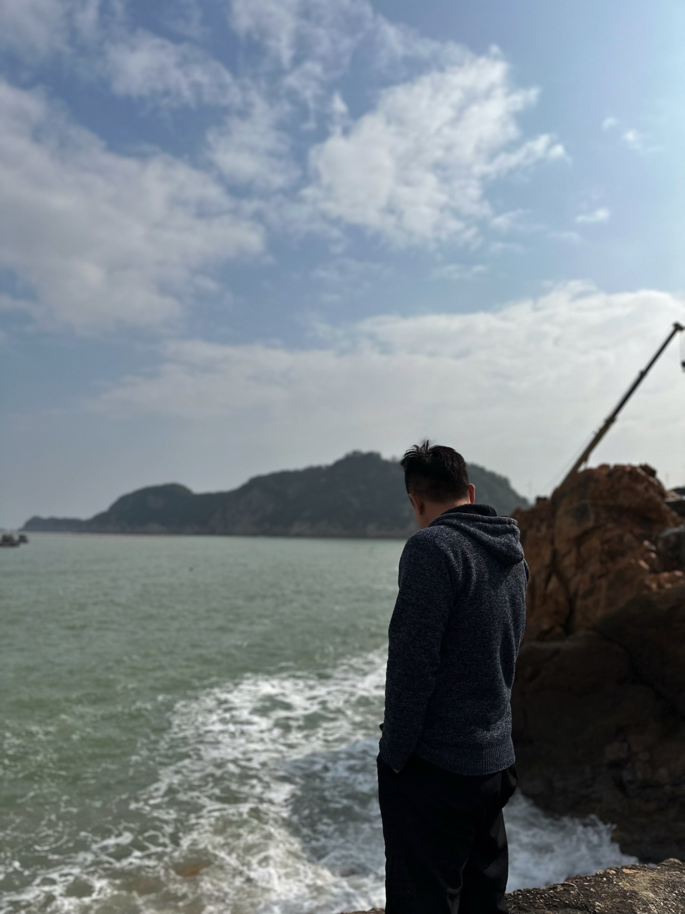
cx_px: 342
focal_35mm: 24
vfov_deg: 71.6
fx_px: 633
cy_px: 457
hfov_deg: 56.8
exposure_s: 1/15625
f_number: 1.78
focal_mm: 6.86
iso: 80
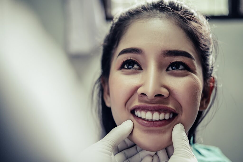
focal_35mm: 60
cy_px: 81
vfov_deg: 22.6
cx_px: 122
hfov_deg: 33.4
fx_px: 405
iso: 400
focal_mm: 60
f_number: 3
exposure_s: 1/80
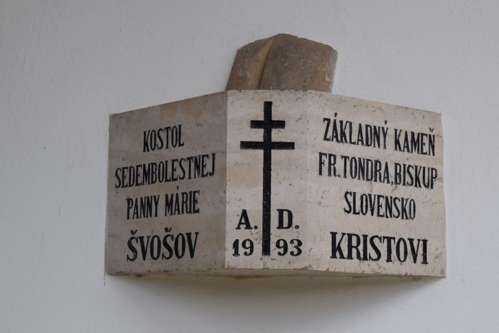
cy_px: 166
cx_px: 250
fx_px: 1144
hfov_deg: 24.6
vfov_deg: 16.6
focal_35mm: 82
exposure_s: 1/250
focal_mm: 55
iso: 280
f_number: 8
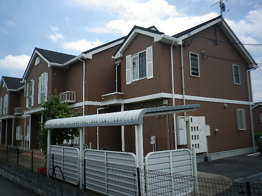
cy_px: 98
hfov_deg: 52.6
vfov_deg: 40.7
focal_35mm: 35
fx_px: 265
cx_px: 131
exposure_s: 1/640
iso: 80
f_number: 3.9
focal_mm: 6.36
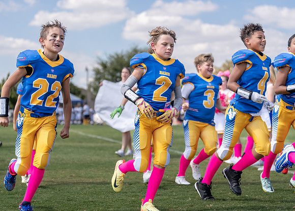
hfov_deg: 25.0
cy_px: 106
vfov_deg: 18.0
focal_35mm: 80
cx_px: 148
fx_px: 666
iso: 160
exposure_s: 1/2000
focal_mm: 70
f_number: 2.8
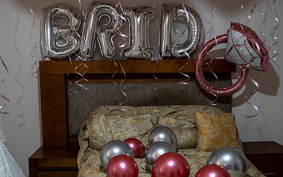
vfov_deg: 32.0
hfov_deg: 49.2
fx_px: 308
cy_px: 93
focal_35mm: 40
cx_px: 131
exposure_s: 1/125
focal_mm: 35
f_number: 3.5
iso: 1600
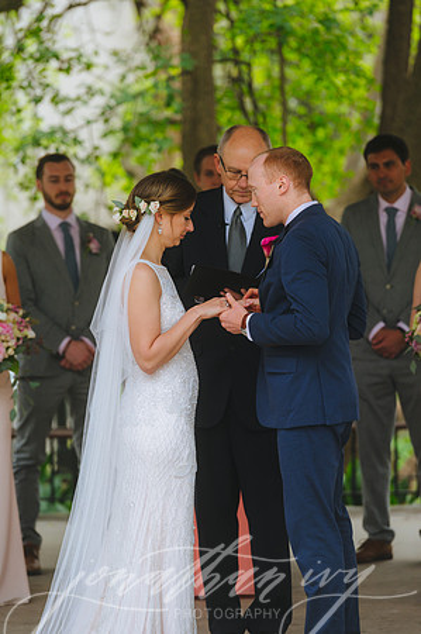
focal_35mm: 185
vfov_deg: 11.1
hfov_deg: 7.4
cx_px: 210
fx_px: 3252
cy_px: 317
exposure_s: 1/400
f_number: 2.8
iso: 400
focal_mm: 185
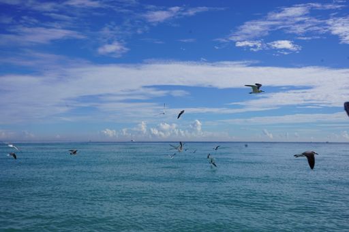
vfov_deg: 31.9
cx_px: 174
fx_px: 407
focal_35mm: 42
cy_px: 116
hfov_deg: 46.4
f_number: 11
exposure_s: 1/400
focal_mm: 42
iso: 100
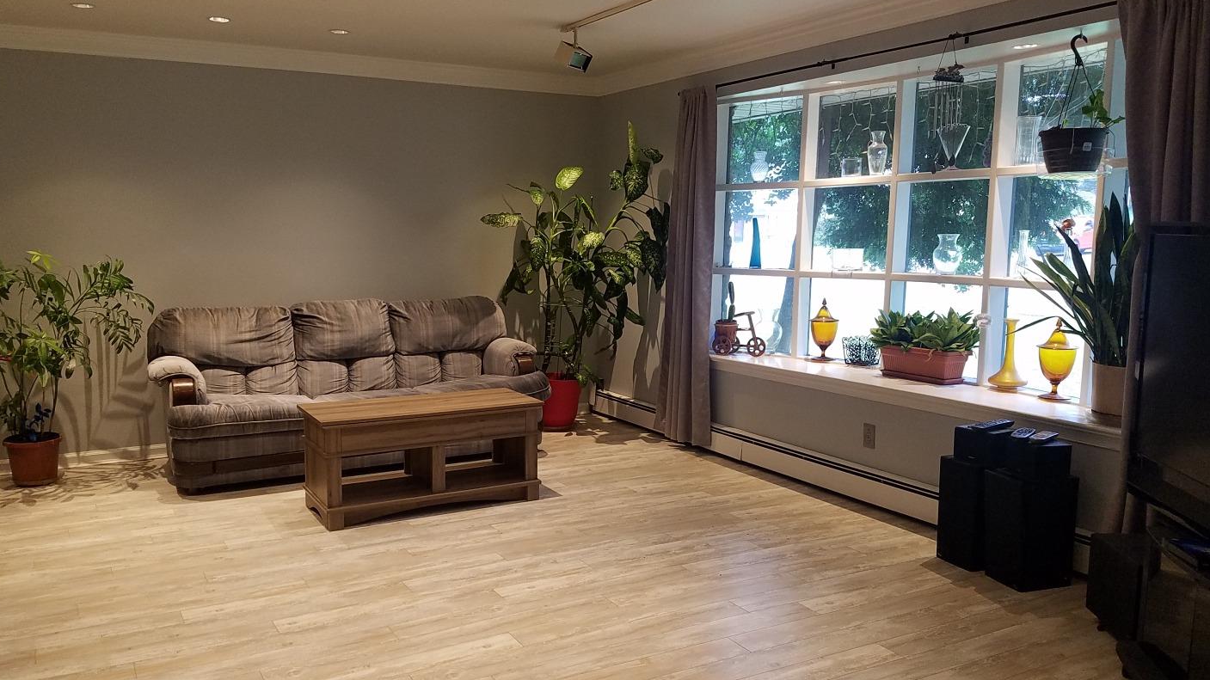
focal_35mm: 29
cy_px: 347
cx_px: 605
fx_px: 930
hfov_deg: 66.1
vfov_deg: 40.2
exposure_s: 1/60
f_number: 1.7
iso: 100
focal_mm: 4.2
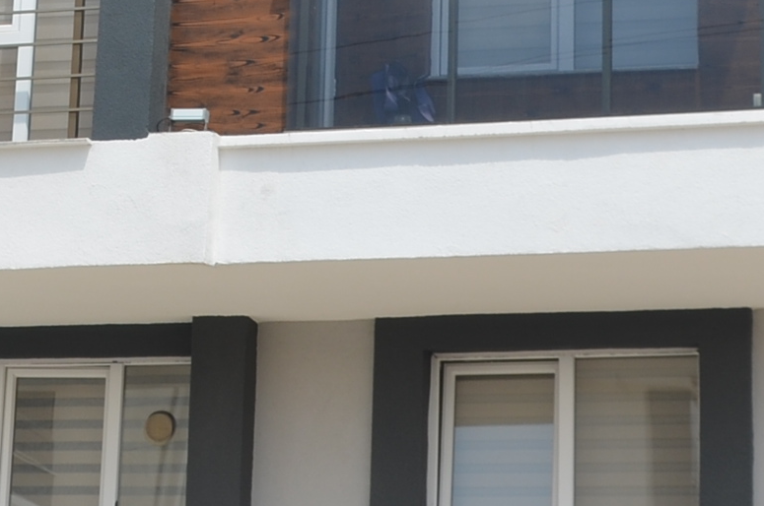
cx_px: 89
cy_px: -202
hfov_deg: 14.2
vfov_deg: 9.4
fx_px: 3030
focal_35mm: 143
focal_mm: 20
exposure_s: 1/320
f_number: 9
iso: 100
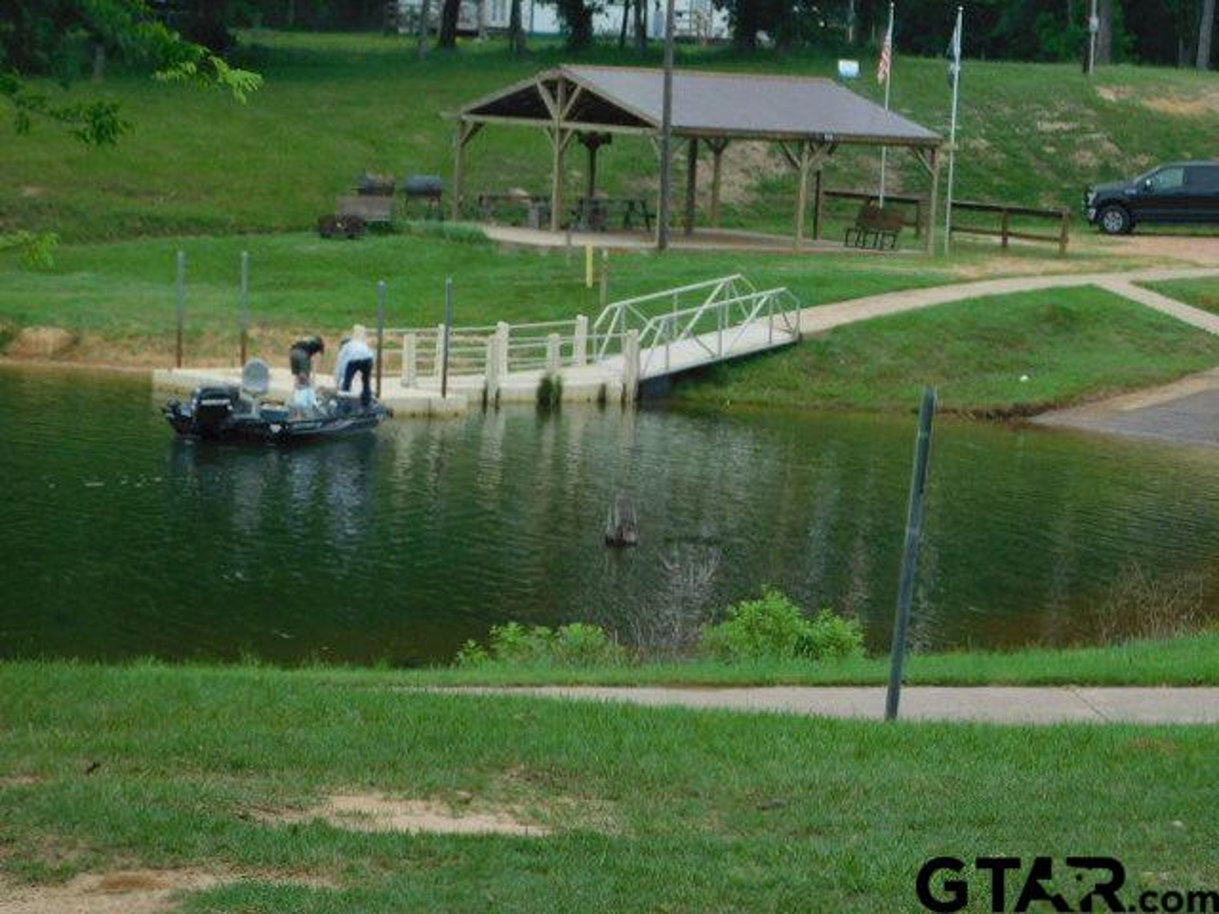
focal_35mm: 115
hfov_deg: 17.1
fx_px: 4050
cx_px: 610
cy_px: 457
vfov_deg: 12.9
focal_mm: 20.3
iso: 125
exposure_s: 1/200
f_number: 4.8
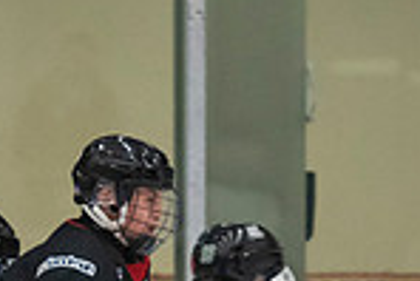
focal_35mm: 885
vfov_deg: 1.6
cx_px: -54
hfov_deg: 2.3
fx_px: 10335
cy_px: 527
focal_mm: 145
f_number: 3.2
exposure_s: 1/640
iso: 2000
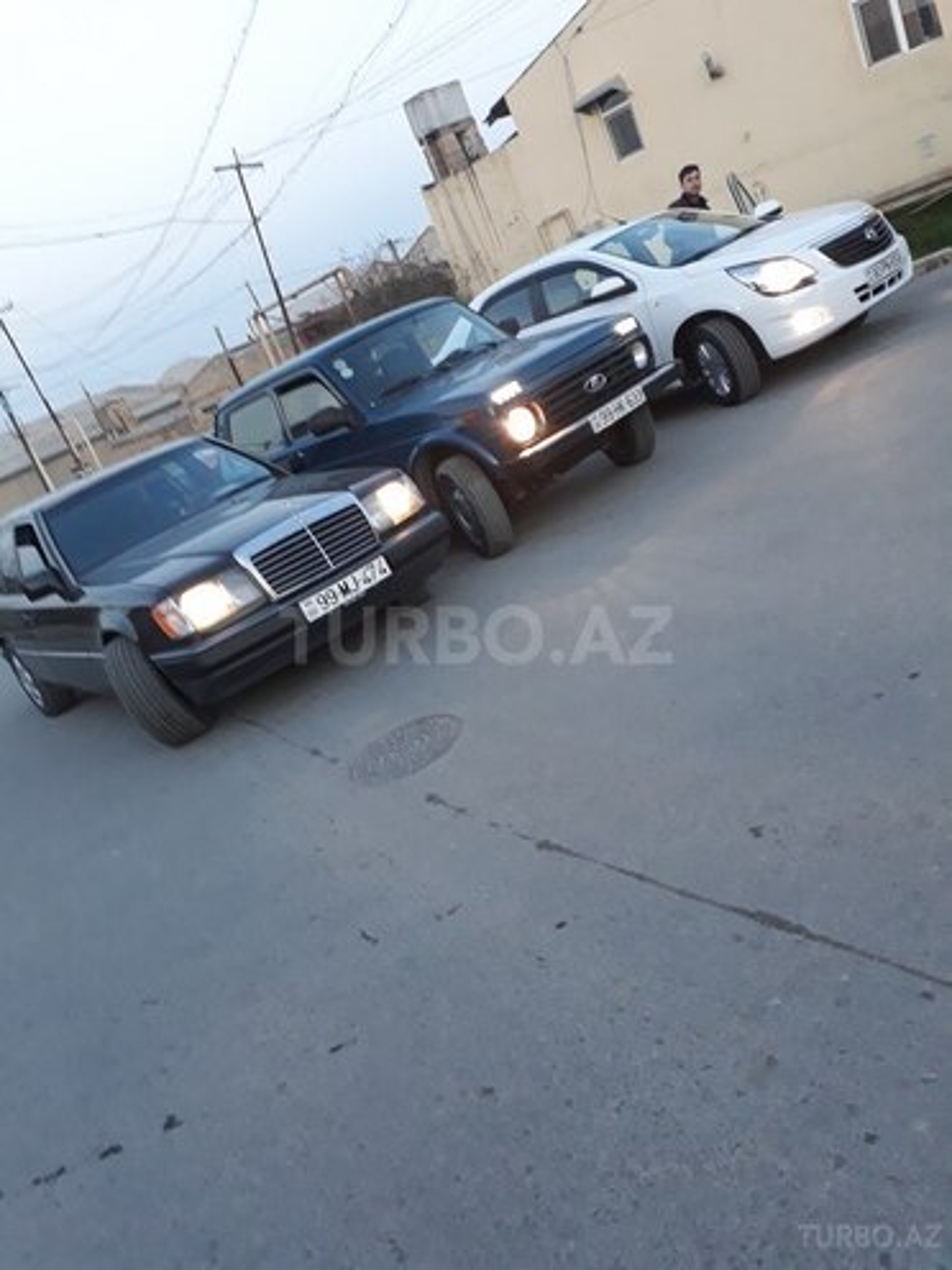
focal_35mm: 27
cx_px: 476
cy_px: 635
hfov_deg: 51.4
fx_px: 990
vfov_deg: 65.3
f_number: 1.9
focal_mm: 3.6
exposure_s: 1/33
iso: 125
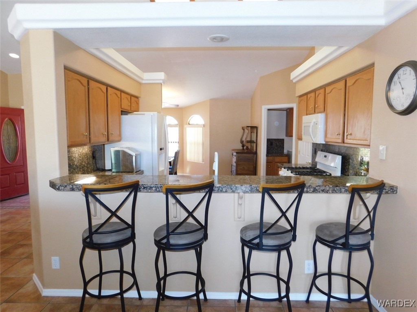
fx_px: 277
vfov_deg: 58.8
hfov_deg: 74.0
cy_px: 156
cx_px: 208
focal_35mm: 23
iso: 200
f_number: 3
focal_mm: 4
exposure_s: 1/30
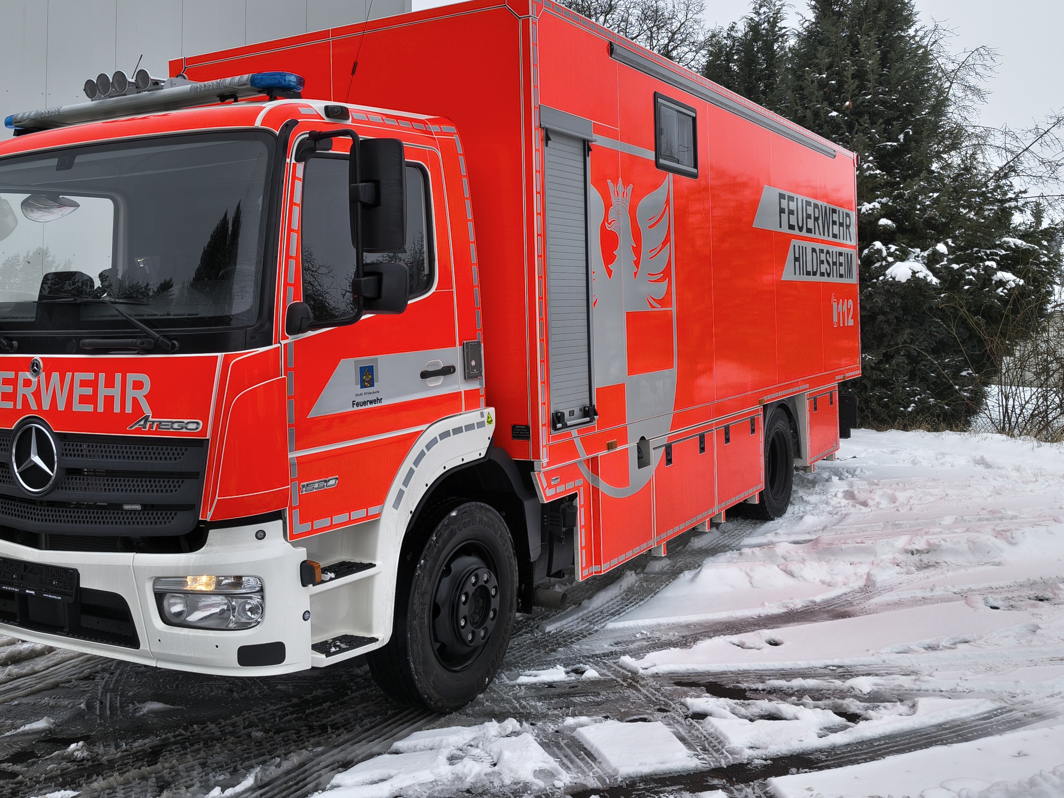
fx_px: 1076
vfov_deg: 40.4
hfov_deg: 52.6
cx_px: 494
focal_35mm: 35
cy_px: 301
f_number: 1.8
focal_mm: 5.56
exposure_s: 1/1178
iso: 101
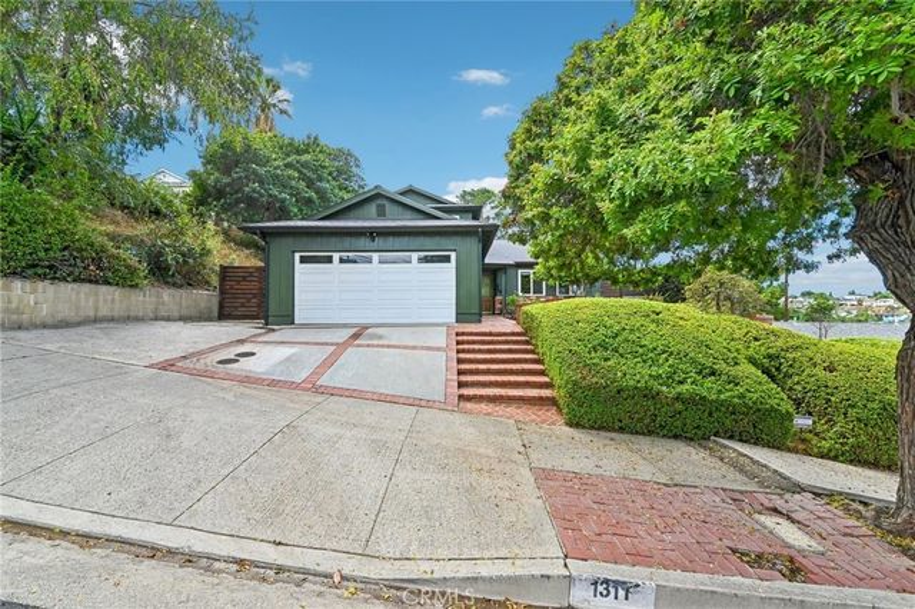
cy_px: 304
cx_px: 458
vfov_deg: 85.4
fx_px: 330
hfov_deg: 108.4
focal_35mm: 13
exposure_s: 1/20
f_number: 22
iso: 250
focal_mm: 13
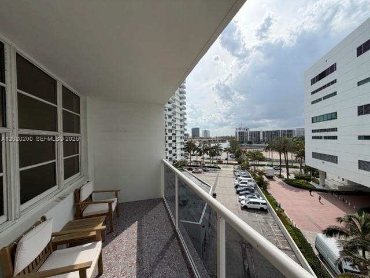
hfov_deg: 102.1
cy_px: 139
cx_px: 185
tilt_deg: +0.5
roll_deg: +1.8
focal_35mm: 14
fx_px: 150
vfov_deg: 85.7
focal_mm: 2.22
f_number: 2.2
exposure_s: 1/1613
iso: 25
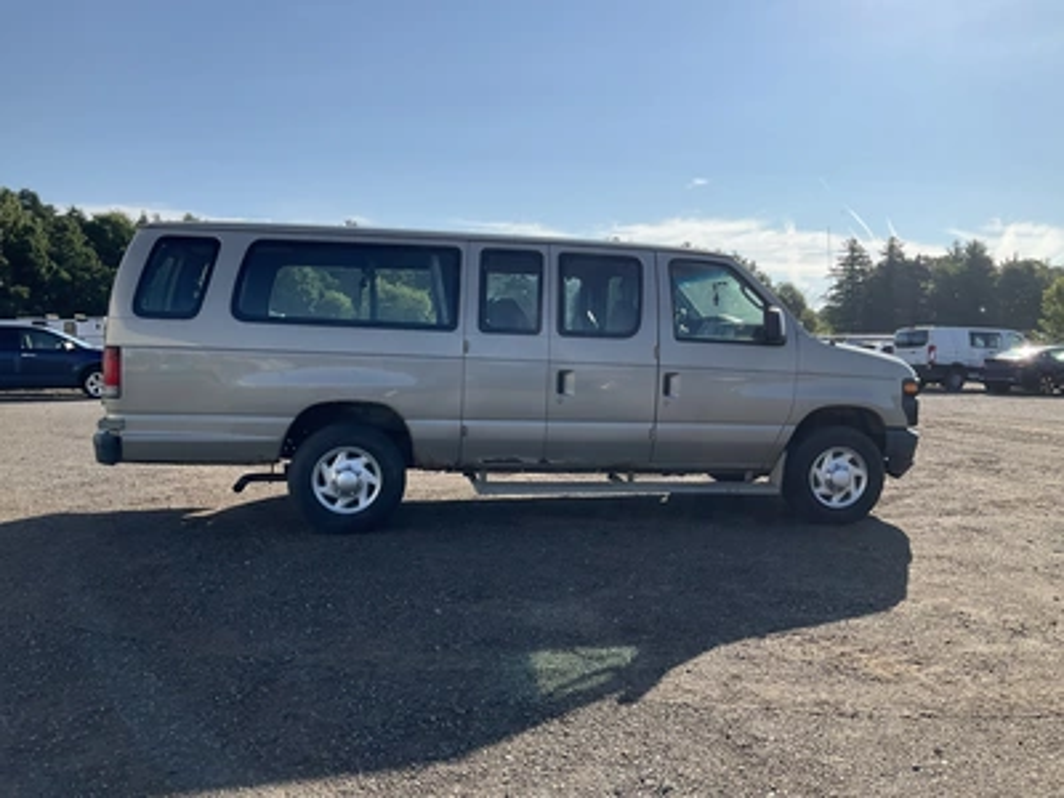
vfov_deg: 48.2
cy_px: 399
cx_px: 532
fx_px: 891
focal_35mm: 29
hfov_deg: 61.7
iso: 25
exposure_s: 1/2427
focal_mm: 3
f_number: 1.8
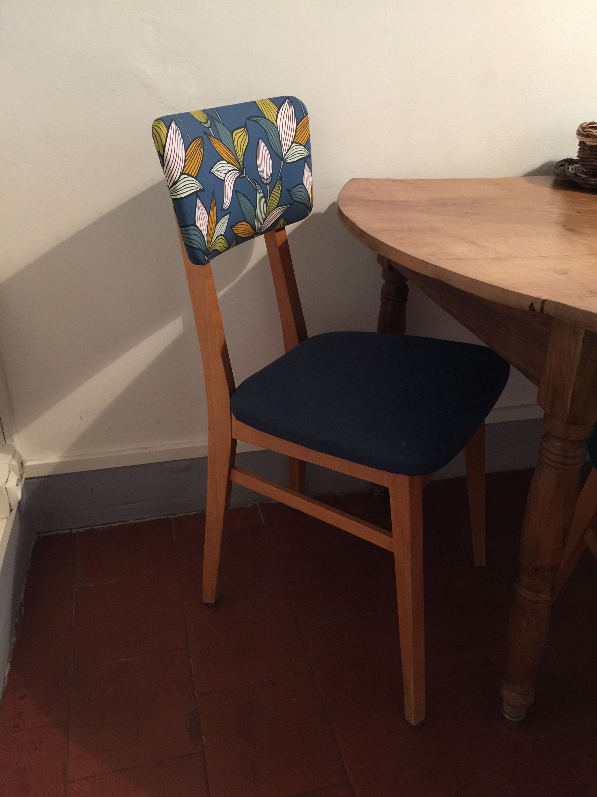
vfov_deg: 61.7
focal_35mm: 29
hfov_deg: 48.2
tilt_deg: -25.3
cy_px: 398
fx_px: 667
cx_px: 298
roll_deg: -0.9
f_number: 2.2
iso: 125
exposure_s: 1/8
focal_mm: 4.15
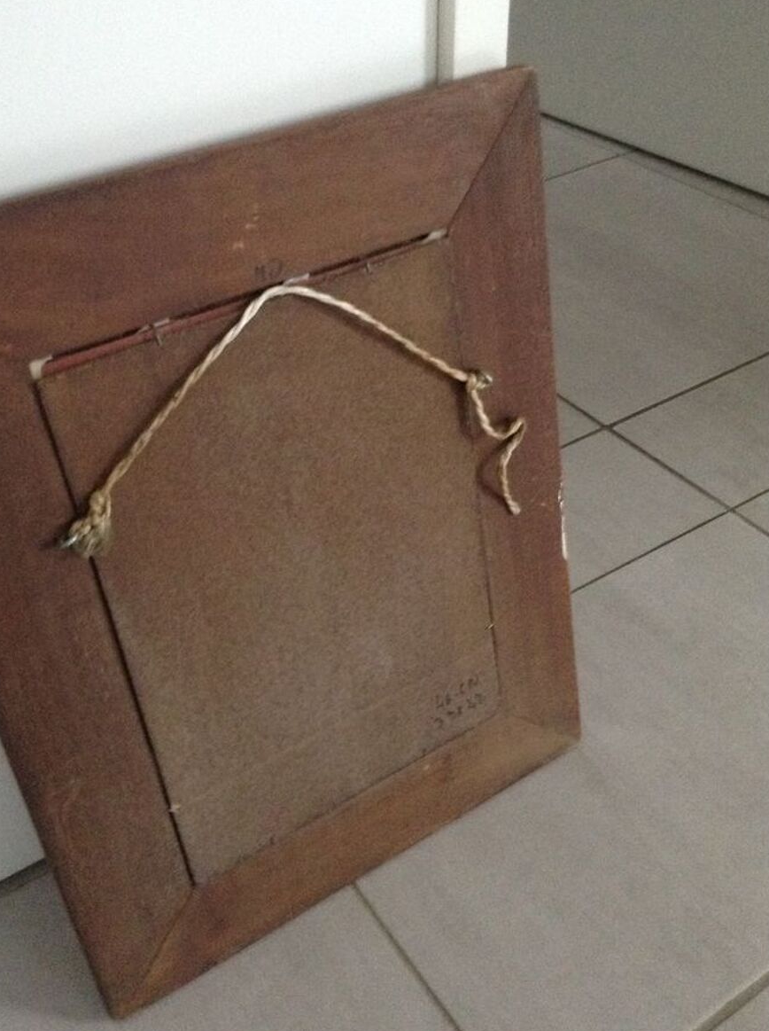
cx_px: 339
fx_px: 1129
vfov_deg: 49.0
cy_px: 502
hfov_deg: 37.6
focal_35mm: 38
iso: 320
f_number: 2.4
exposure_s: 1/15
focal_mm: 3.3
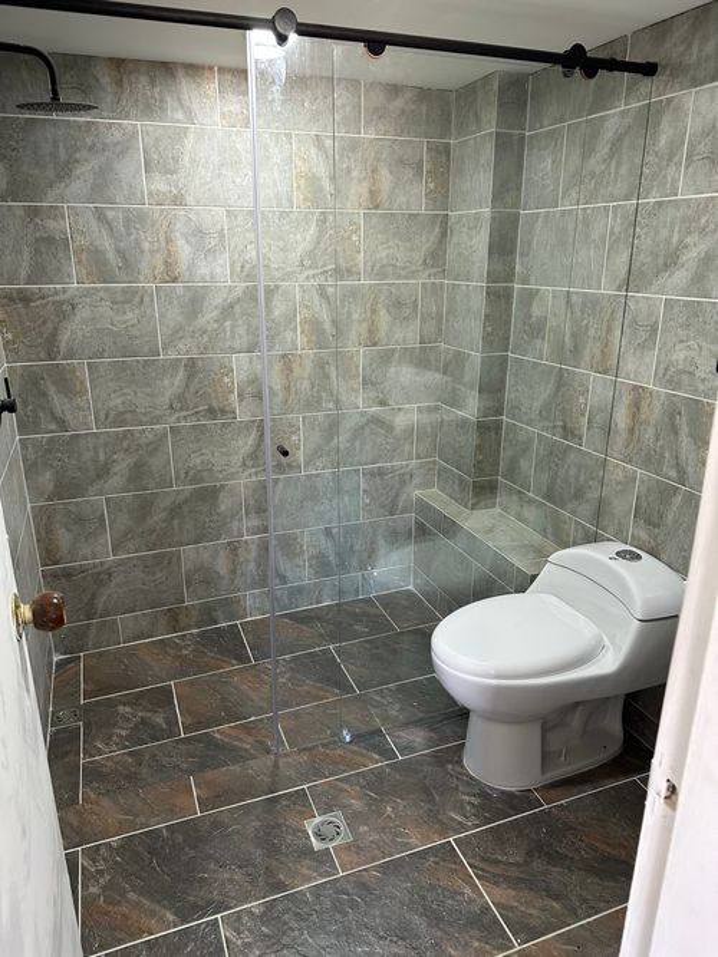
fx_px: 664
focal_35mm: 24
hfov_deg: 56.8
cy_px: 478
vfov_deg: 71.6
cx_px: 359
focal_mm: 6.86
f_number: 1.78
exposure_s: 1/79
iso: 250
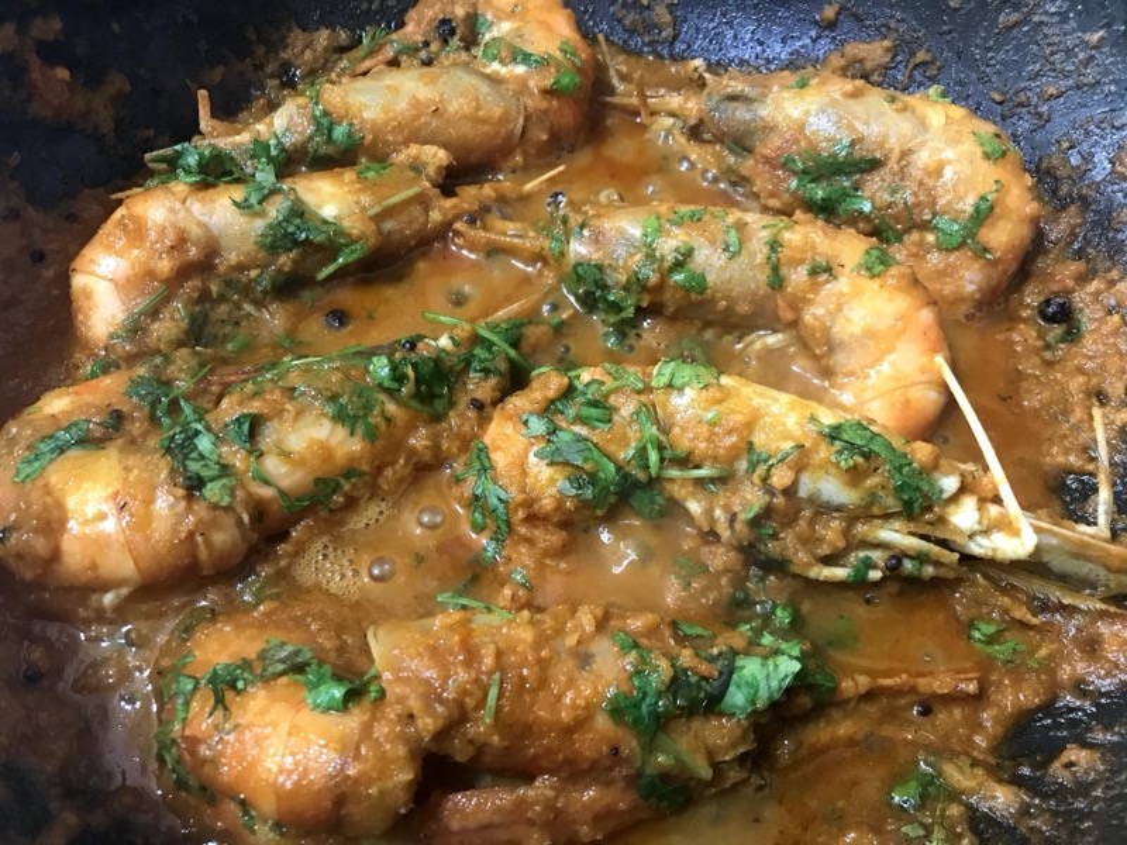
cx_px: 564
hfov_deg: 63.4
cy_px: 422
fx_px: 912
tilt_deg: -55.4
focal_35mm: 28
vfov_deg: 49.7
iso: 100
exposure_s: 1/14
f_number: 1.8
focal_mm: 3.99
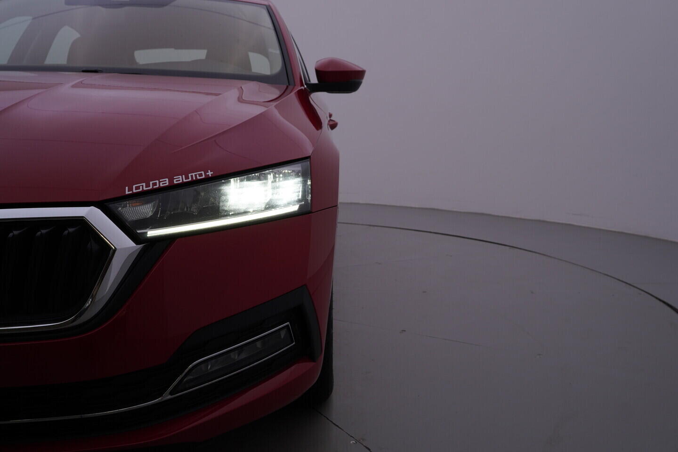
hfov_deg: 53.1
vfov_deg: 36.9
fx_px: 678
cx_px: 339
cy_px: 226
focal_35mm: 36
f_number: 5.6
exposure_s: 1/160
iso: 125
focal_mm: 24
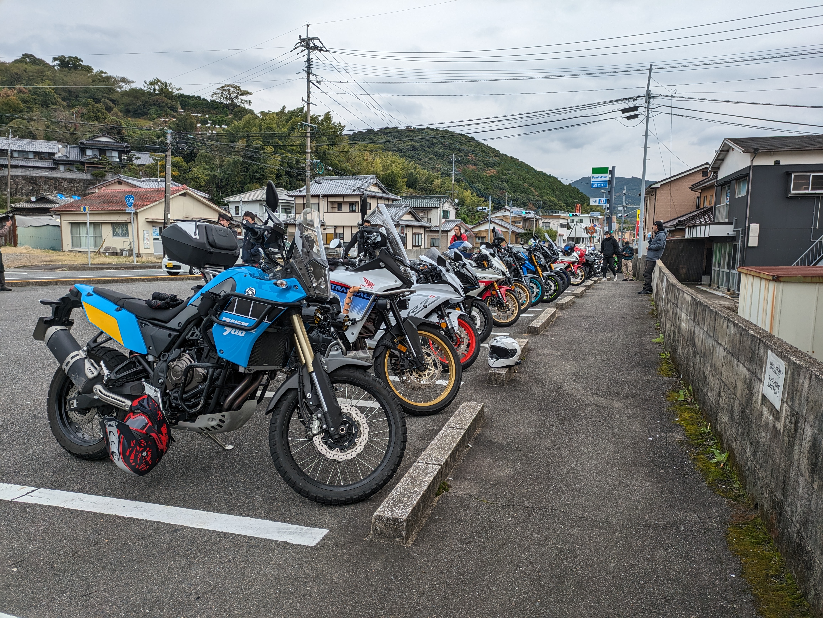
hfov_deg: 69.4
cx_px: 412
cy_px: 309
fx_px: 595
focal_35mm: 25
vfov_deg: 54.9
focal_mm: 5.43
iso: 47
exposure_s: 1/1127
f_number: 1.89
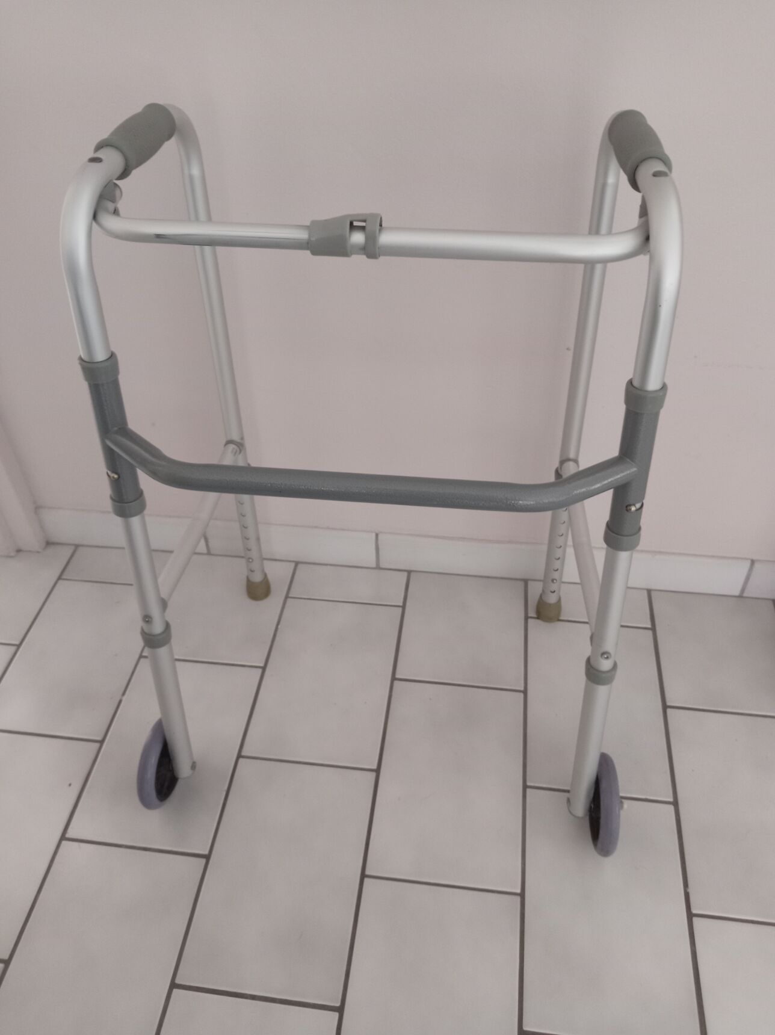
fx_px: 807
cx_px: 388
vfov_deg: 65.4
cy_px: 518
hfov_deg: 51.3
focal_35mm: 27
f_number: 1.8
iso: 1570
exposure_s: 1/20
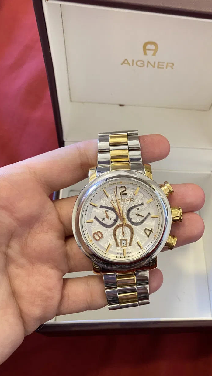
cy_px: 179
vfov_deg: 64.3
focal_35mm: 30
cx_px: 154
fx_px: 300
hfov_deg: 38.1
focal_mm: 4.25
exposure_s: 1/60
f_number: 1.8
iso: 160
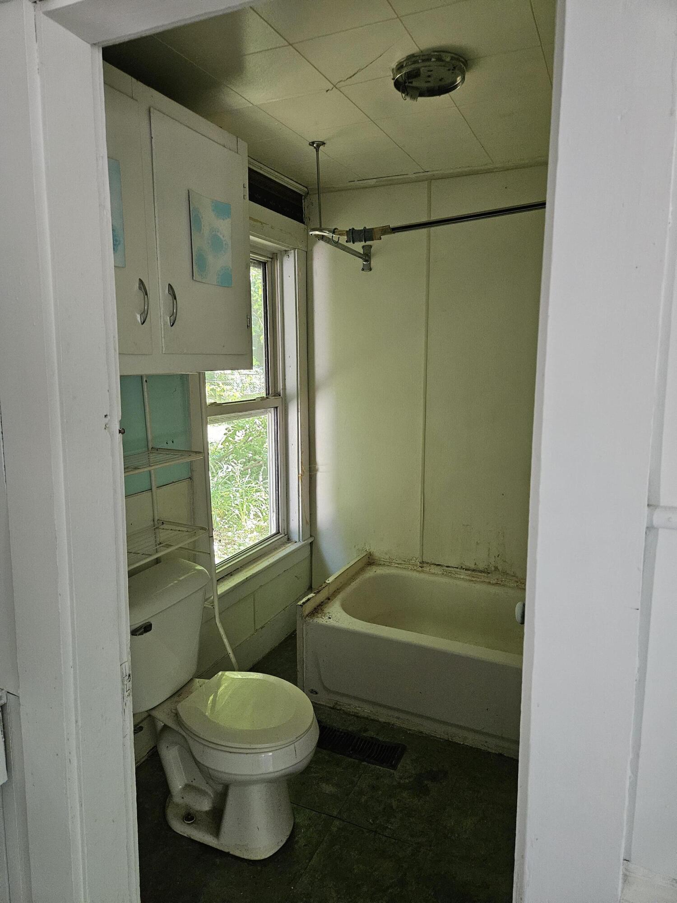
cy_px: 452
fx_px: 600
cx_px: 338
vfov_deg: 73.9
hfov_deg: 58.9
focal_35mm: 23
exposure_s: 1/170
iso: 800
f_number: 1.8
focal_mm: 5.4
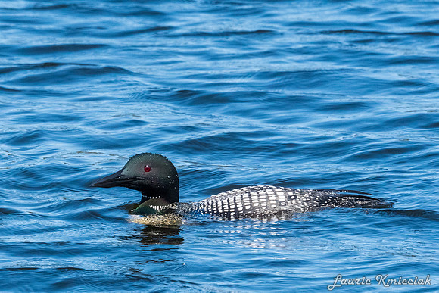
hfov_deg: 1.9
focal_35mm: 1083
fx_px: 13204
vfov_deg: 1.3
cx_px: 169
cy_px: 211
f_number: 11
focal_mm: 500
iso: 2000
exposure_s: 1/2000
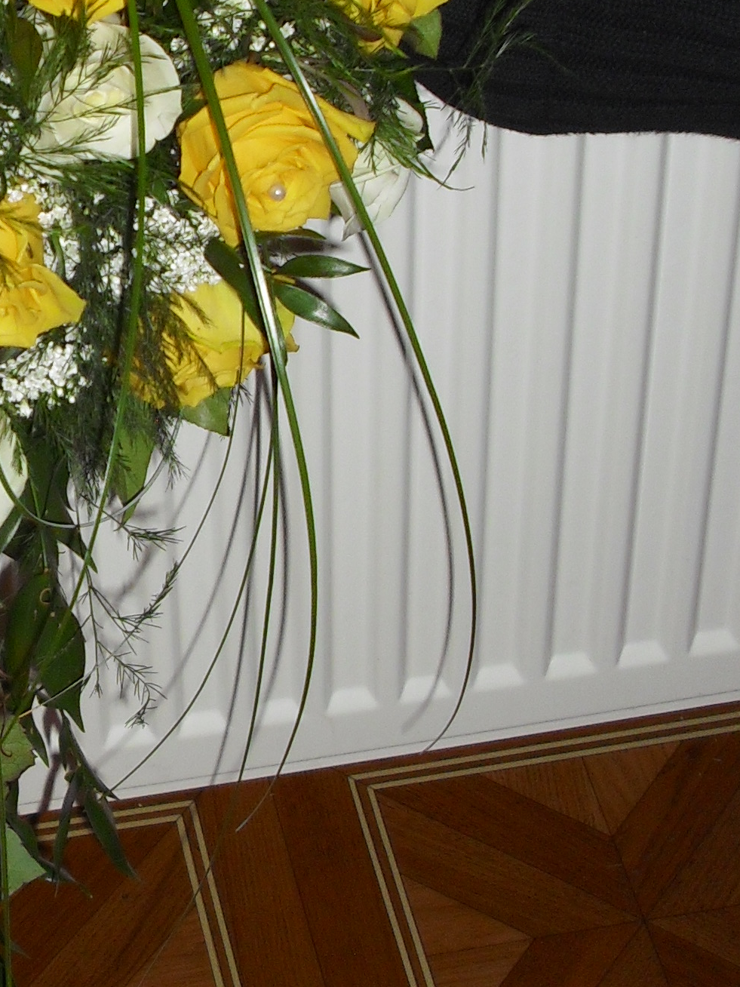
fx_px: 3021
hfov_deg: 13.7
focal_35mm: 106
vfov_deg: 18.5
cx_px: -70
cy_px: 414
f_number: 2.8
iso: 100
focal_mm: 6.2
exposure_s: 1/60
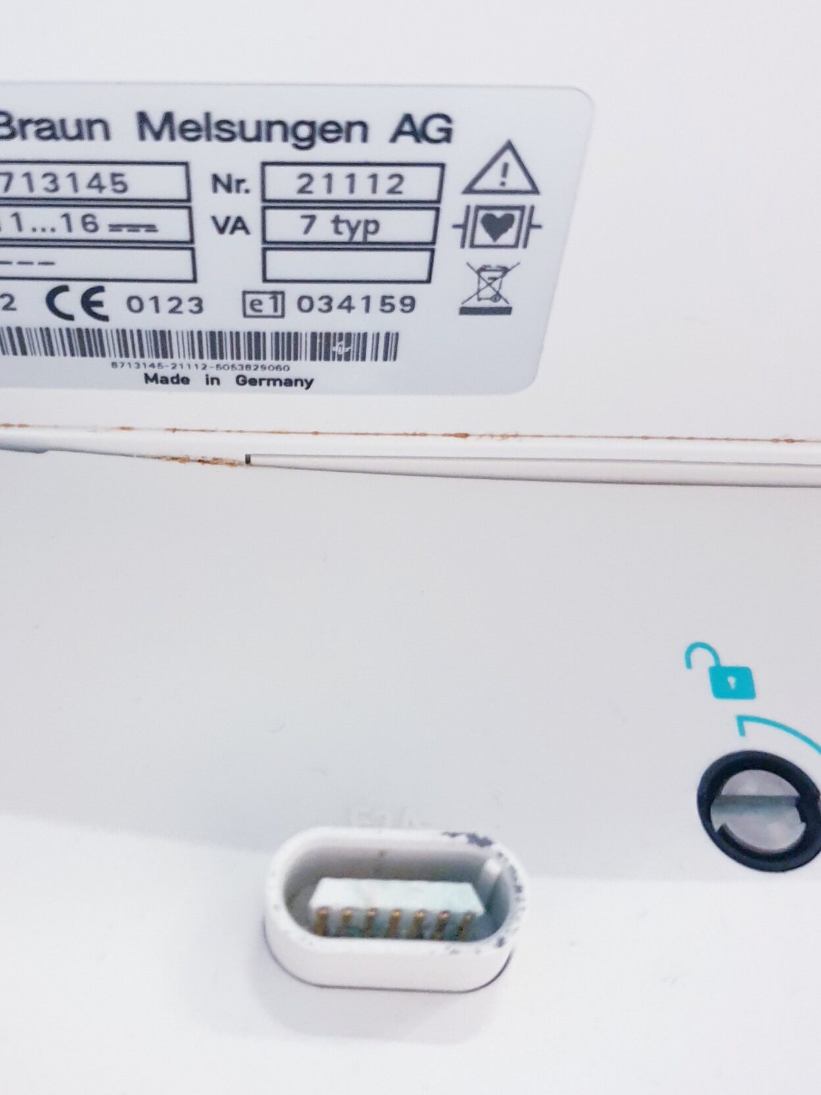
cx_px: 274
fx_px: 1265
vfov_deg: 46.8
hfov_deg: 35.6
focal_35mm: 40
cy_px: 534
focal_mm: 4.3
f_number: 1.5
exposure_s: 1/25
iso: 320
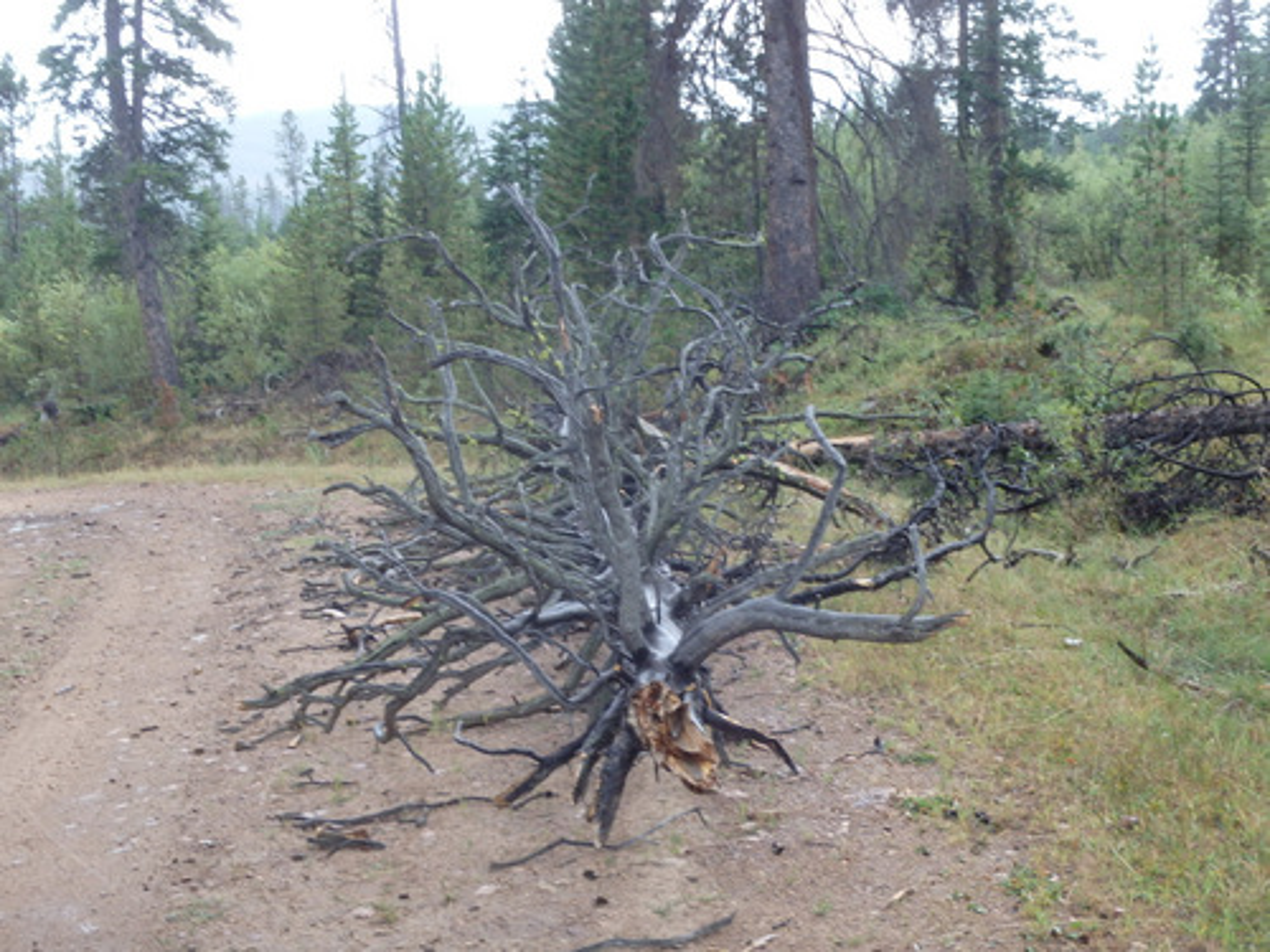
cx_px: 635
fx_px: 1908
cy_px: 476
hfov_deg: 36.8
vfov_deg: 28.0
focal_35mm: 52
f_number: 5
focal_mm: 9.4
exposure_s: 1/60
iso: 200
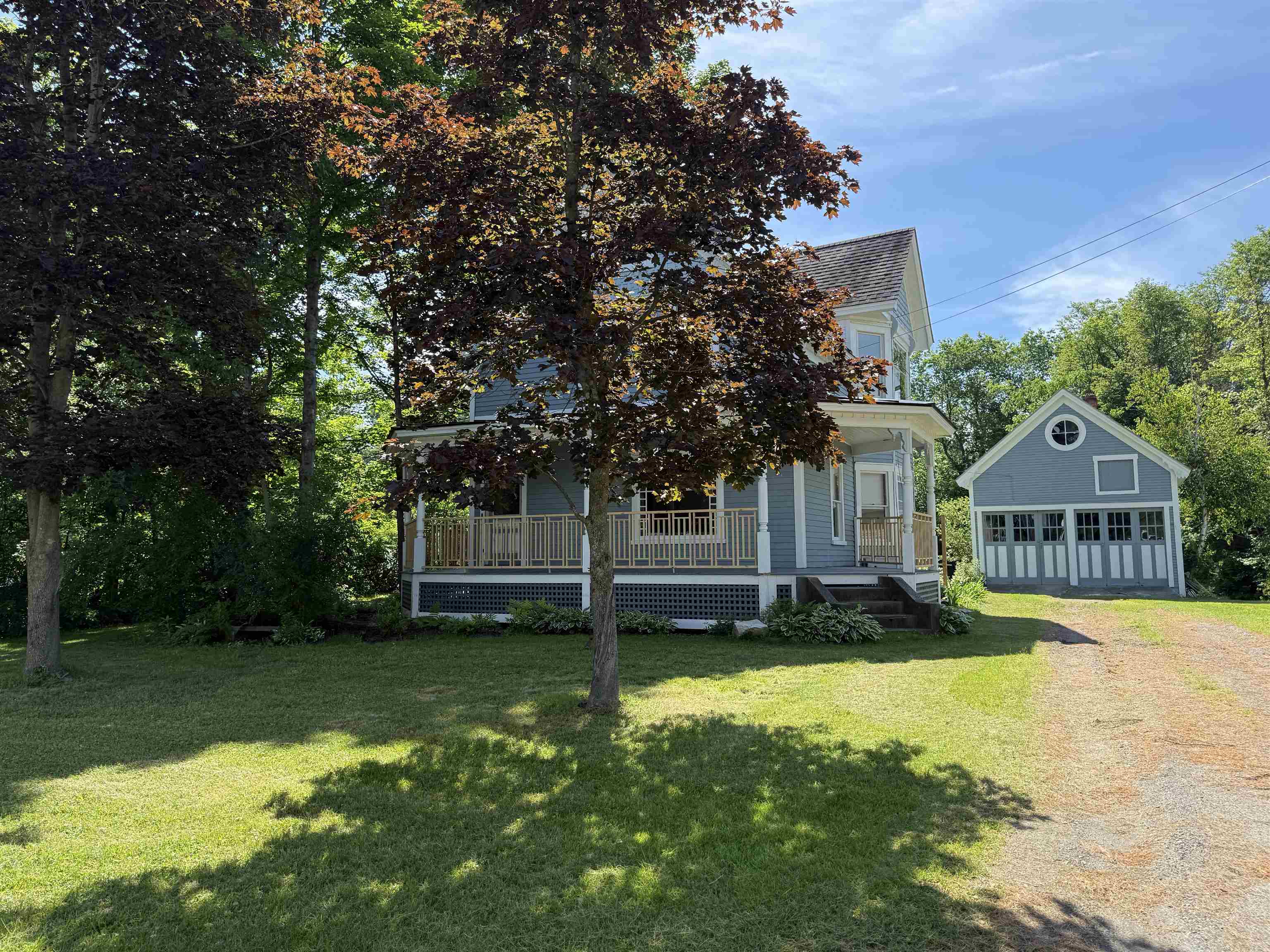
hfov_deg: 71.6
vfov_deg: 56.8
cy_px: 476
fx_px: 881
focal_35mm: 24
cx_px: 635
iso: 80
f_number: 1.78
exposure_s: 1/1292
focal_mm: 6.76
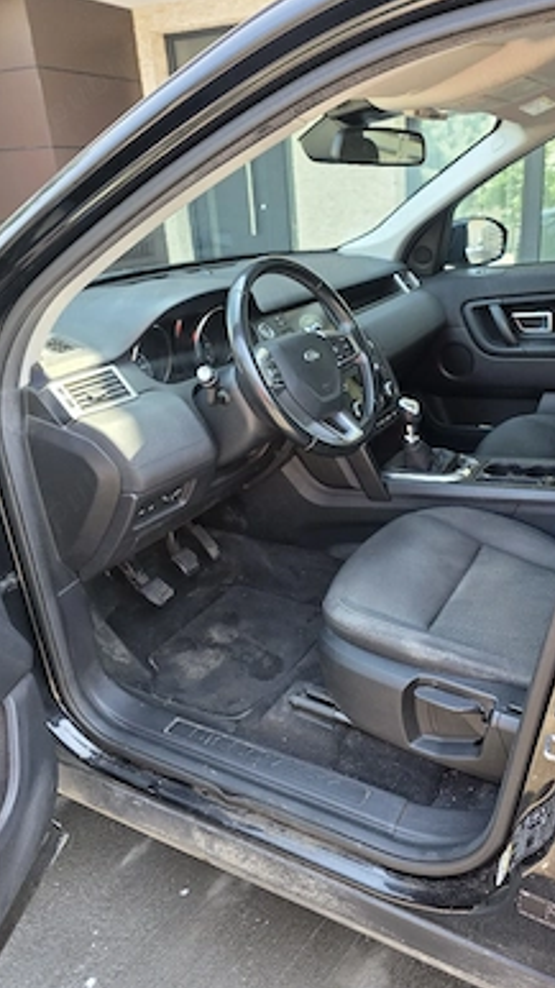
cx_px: 376
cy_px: 494
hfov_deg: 43.7
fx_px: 681
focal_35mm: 26
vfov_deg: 71.9
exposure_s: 1/182
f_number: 1.7
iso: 64
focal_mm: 6.3
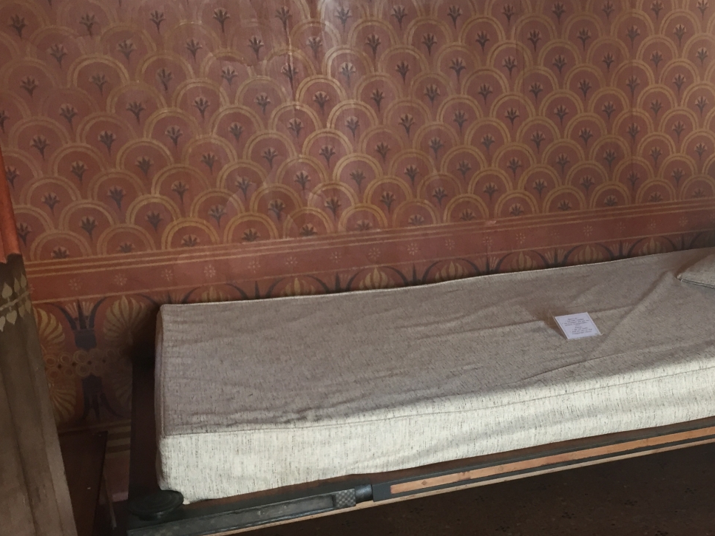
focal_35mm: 48
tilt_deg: -18.2
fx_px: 991
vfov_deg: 30.1
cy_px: 339
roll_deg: +1.2
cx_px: 552
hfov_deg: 38.5
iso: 125
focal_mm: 4.15
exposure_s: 1/33
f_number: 2.2
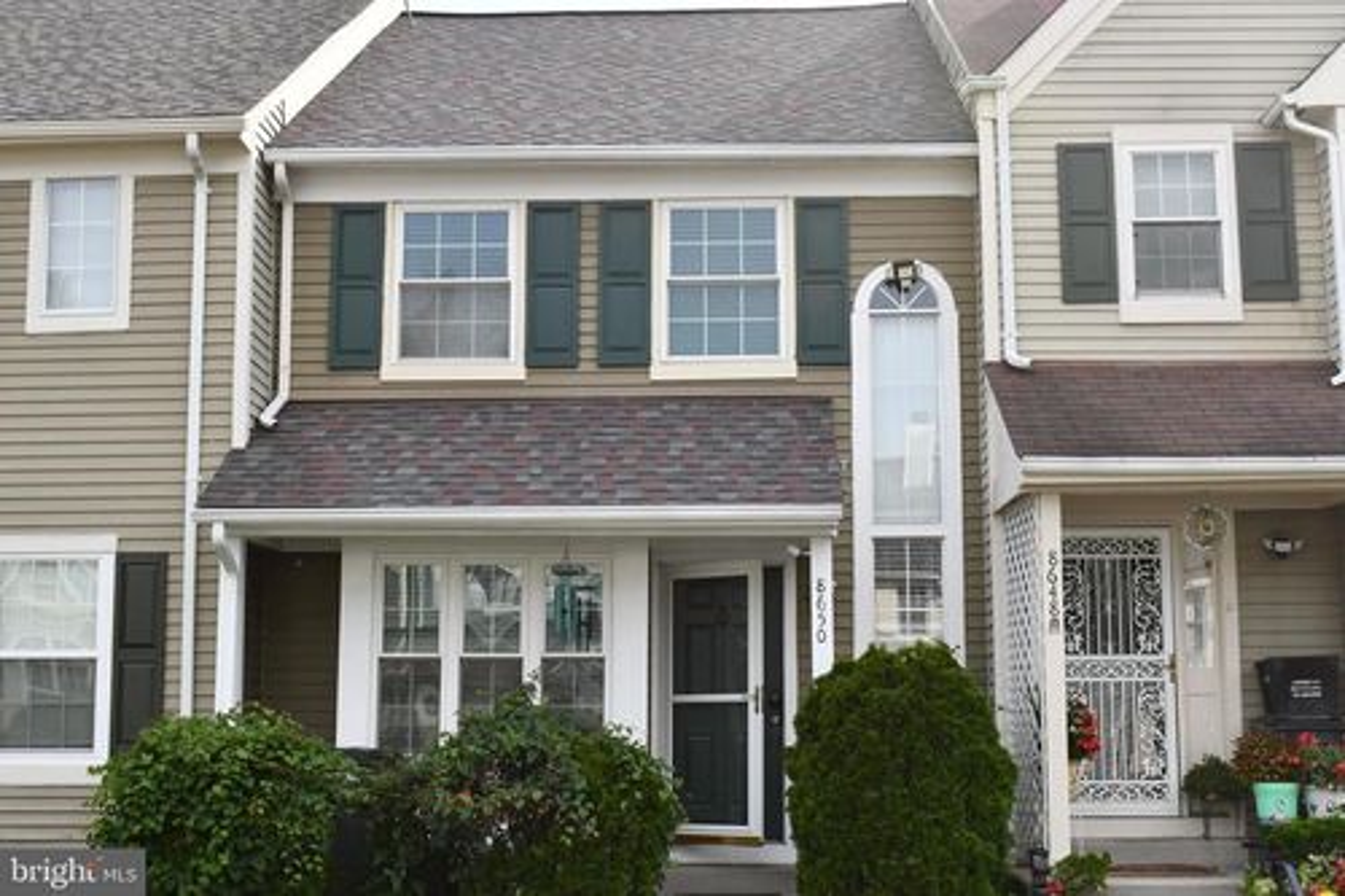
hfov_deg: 36.9
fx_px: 2017
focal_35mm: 54
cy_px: 448
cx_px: 672
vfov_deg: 25.0
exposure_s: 1/500
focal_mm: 27
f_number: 11
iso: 640
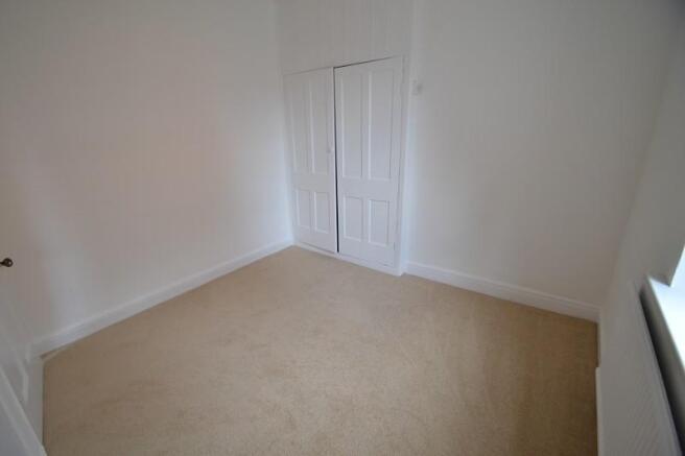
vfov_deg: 77.3
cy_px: 228
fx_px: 285
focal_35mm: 15
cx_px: 342
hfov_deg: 100.4
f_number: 3.5
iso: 450
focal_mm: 10
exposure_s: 1/60
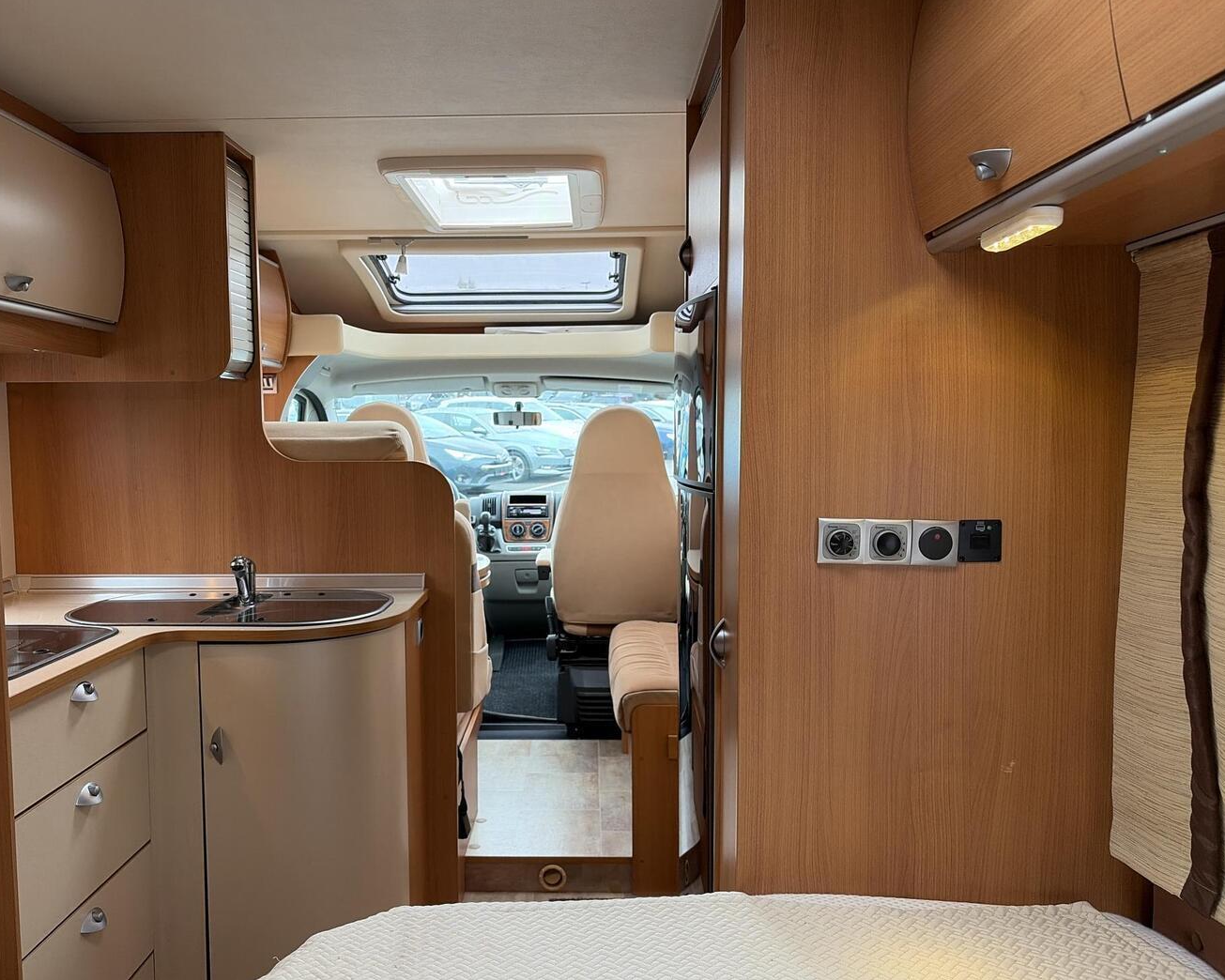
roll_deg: -0.3
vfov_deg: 51.5
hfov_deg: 62.1
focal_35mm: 28
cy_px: 498
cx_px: 561
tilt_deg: -6.1
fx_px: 1015
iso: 125
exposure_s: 1/67
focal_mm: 5.96
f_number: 1.6
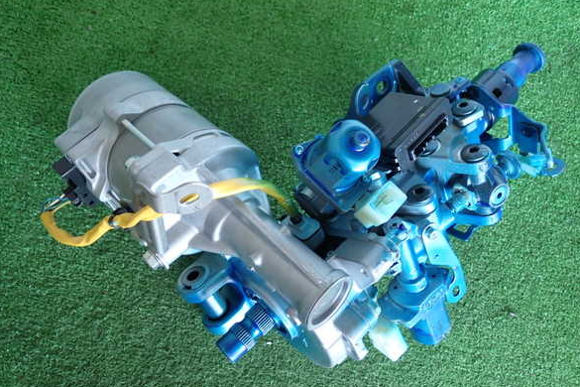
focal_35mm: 32
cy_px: 194
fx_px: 516
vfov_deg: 41.1
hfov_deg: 58.7
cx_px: 294
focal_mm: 5.4
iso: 200
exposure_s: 1/40
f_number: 2.3
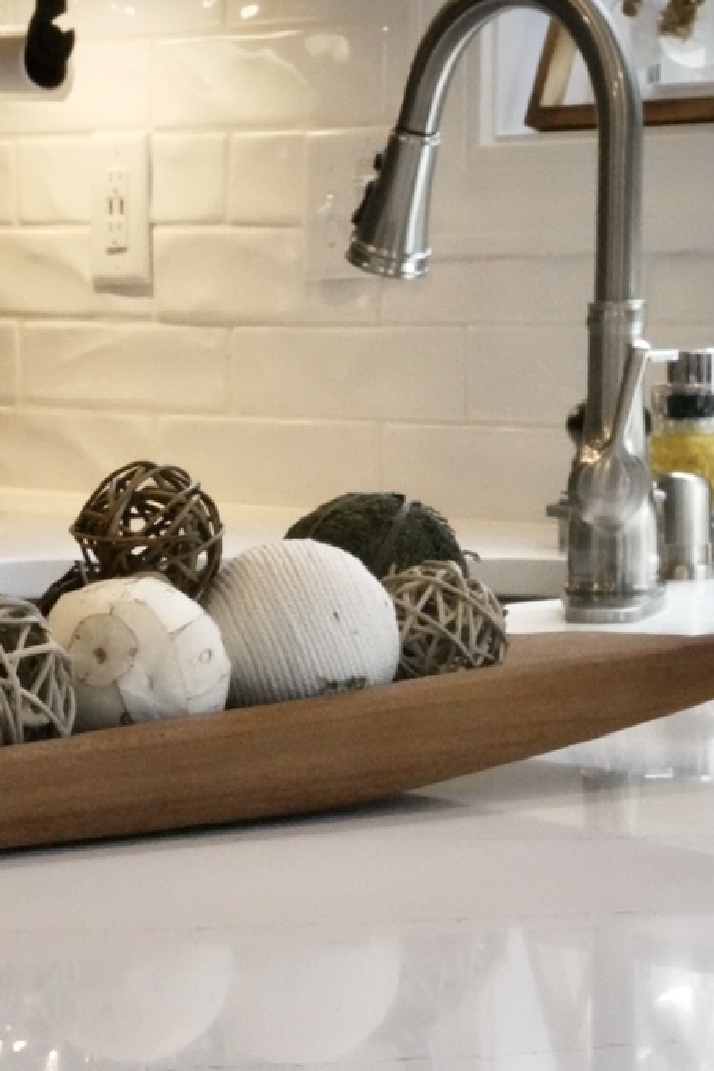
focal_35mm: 141
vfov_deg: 14.5
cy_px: 832
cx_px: 204
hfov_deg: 9.7
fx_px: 4194
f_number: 22
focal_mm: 50
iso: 8000
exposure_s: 1/125
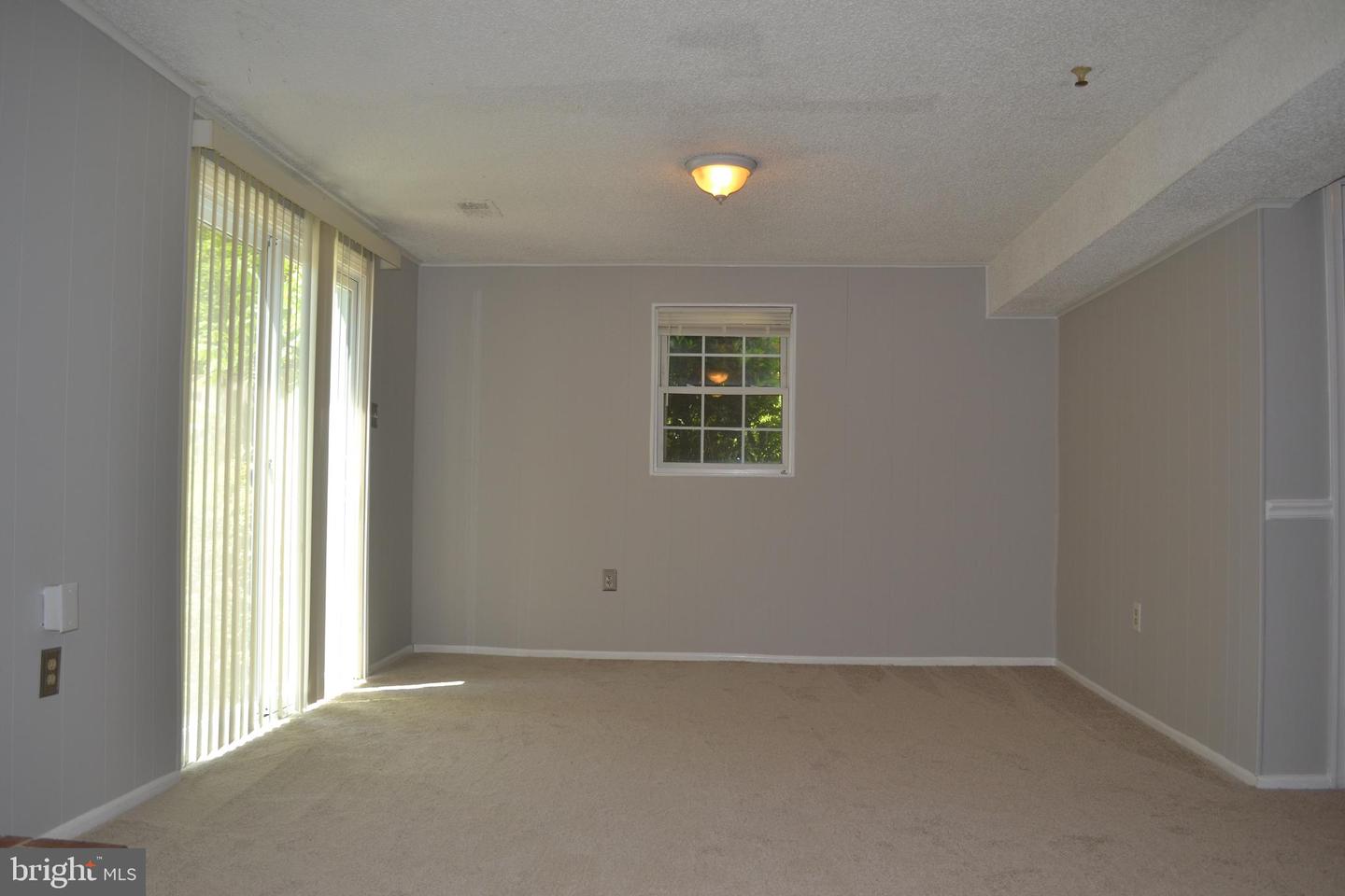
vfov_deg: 47.9
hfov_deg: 67.4
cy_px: 448
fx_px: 1009
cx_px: 672
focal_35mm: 27
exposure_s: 1/125
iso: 220
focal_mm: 18
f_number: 4
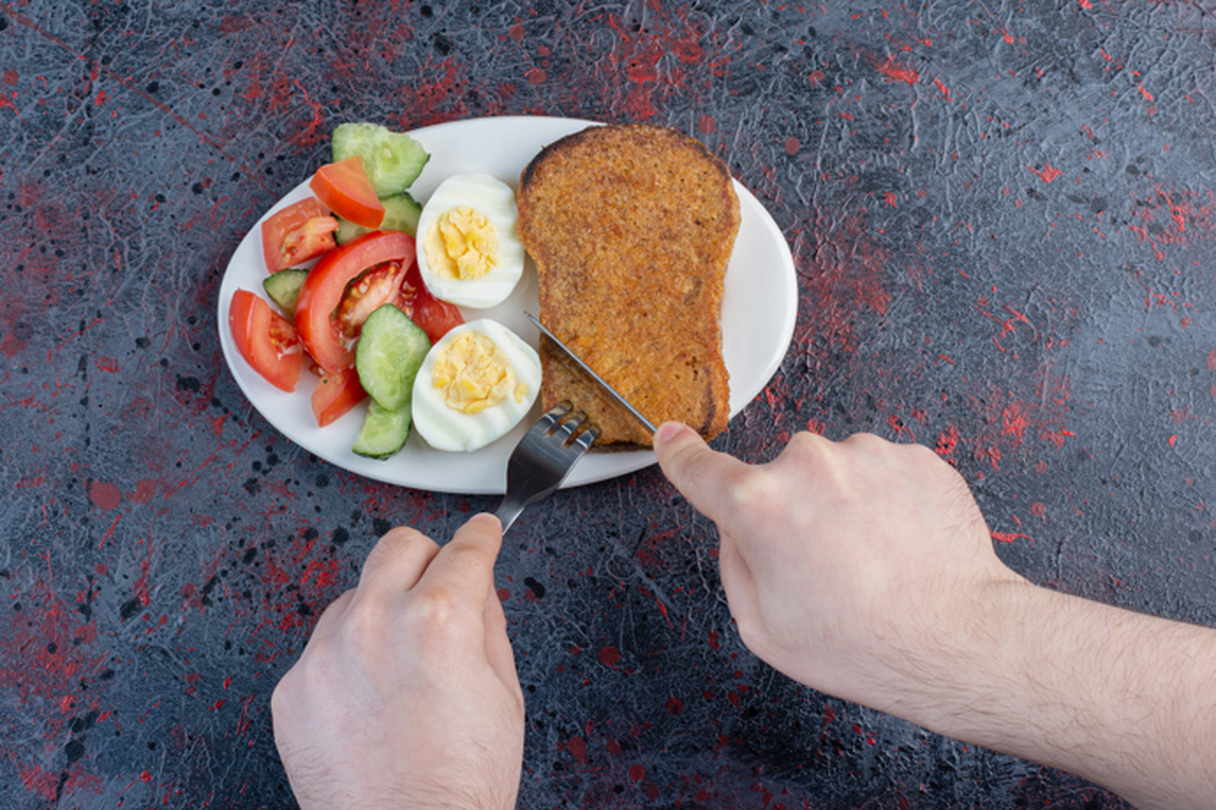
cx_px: 608
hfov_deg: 27.0
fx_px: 2533
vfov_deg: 18.2
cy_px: 405
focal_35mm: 75
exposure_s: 1/160
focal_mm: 50
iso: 250
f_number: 13
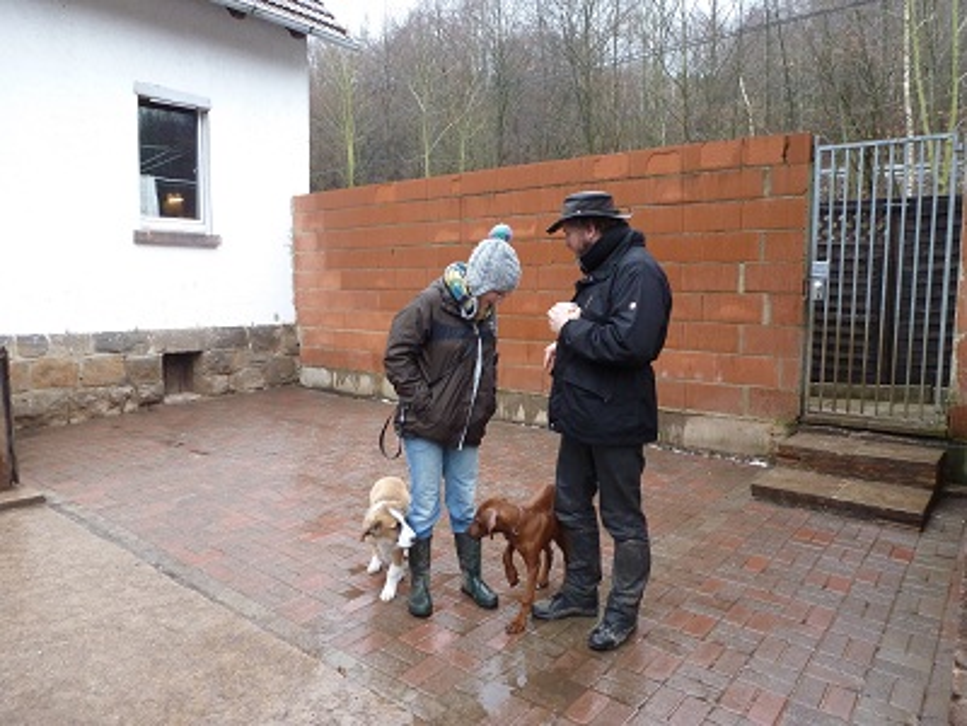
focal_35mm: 24
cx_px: 484
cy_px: 363
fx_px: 670
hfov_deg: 71.6
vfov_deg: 56.8
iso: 200
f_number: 3.3
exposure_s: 1/60
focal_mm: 4.3
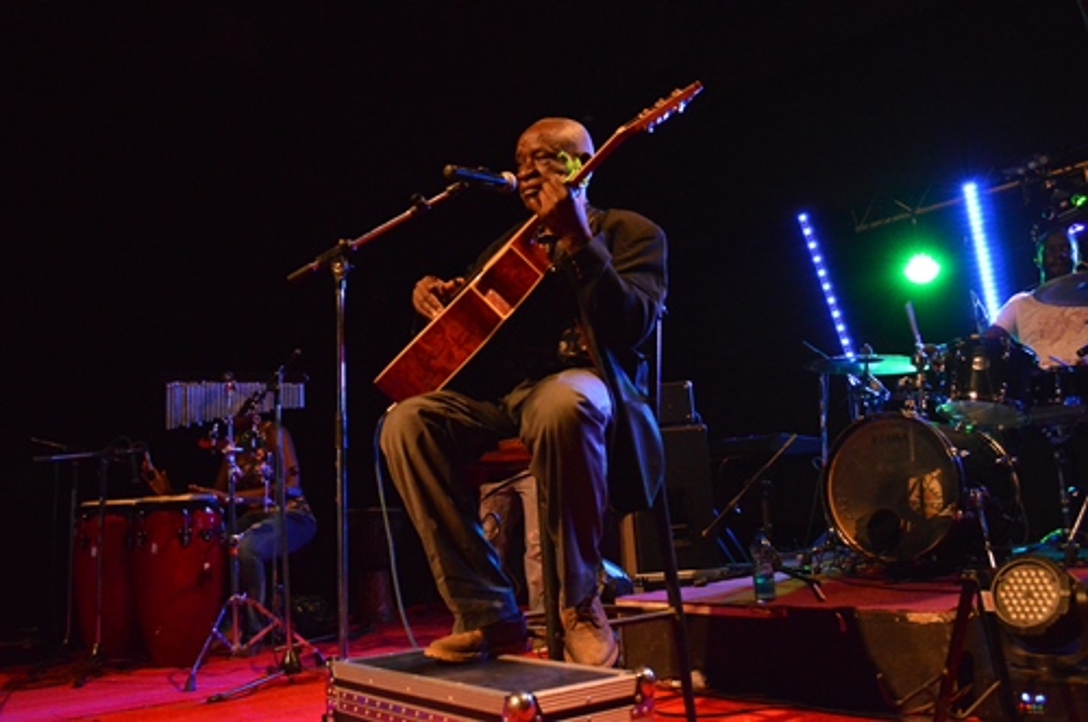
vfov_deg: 39.9
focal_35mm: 33
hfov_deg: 57.3
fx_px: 996
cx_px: 544
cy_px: 361
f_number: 5.6
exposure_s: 1/200
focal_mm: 22
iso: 4500
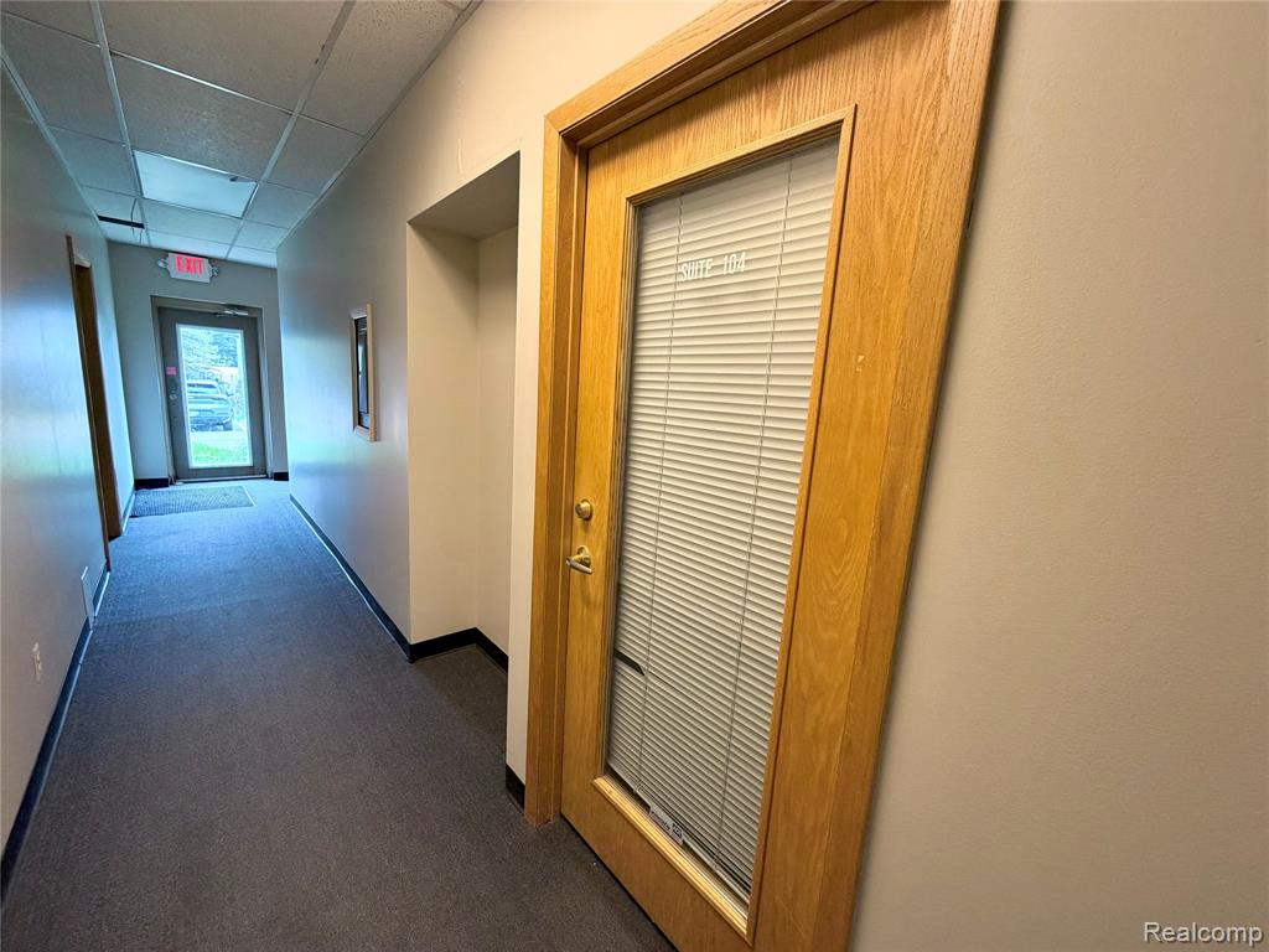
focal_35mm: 14
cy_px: 476
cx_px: 634
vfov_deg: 85.7
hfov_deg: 102.1
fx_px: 513
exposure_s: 1/60
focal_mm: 2.22
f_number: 2.2
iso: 200
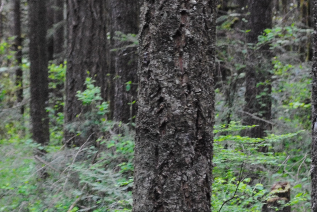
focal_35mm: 289
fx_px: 2546
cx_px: -95
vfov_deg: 4.7
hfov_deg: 7.1
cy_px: -89
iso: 450
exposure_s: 1/30
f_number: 5.6
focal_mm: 55
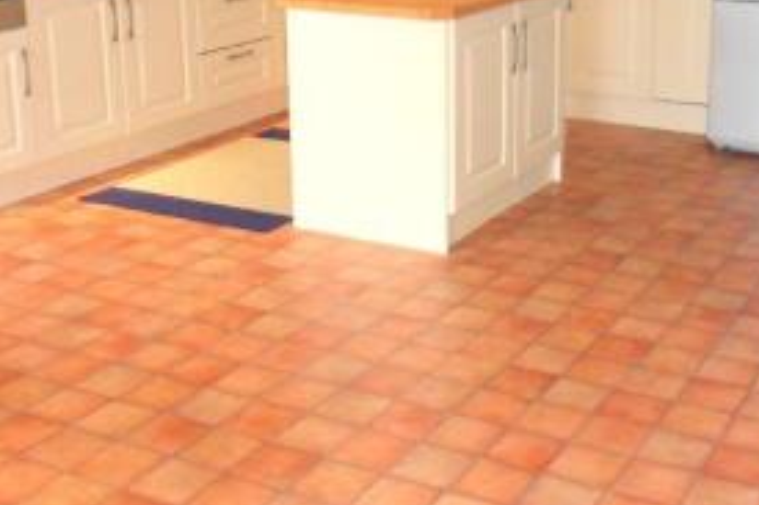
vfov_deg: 25.0
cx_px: 537
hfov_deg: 36.9
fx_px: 1117
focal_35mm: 53
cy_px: 92
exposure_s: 1/30
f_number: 3.3
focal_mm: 4.2
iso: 100
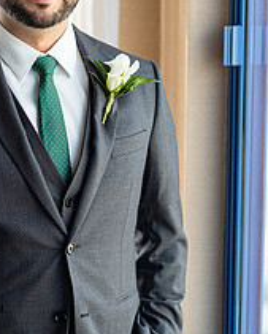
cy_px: 201
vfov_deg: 19.1
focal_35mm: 100
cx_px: 36
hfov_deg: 15.3
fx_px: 991
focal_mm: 50
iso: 400
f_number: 1.4
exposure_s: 1/1250
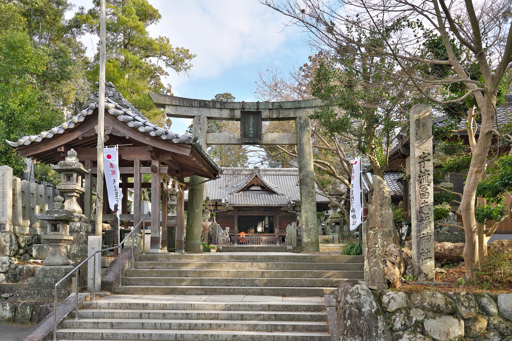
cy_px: 170
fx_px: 441
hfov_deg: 60.3
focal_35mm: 31
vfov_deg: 42.3
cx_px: 256
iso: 200
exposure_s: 1/125
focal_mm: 31
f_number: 11
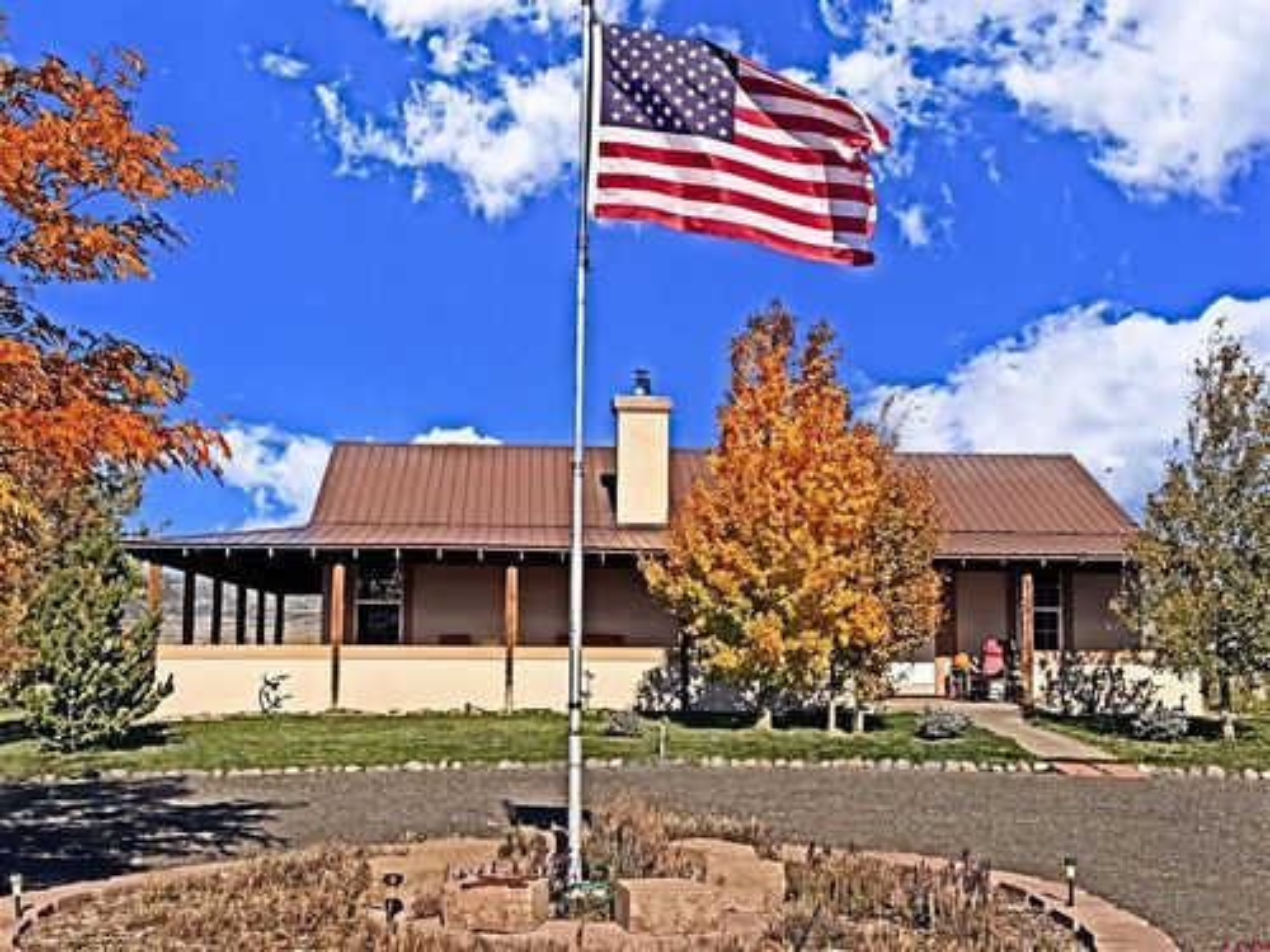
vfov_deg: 32.9
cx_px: 635
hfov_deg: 42.9
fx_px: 1614
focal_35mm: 44
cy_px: 476
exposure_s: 1/8130
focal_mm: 6.76
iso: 80
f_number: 1.78
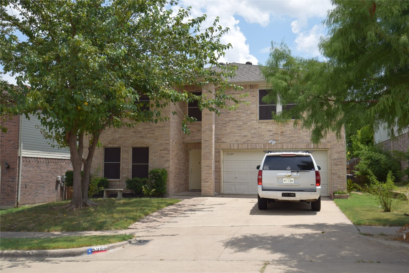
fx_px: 409
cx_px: 204
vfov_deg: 36.9
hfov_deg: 53.1
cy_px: 136
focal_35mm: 36
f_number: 9
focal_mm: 24
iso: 100
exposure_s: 1/200
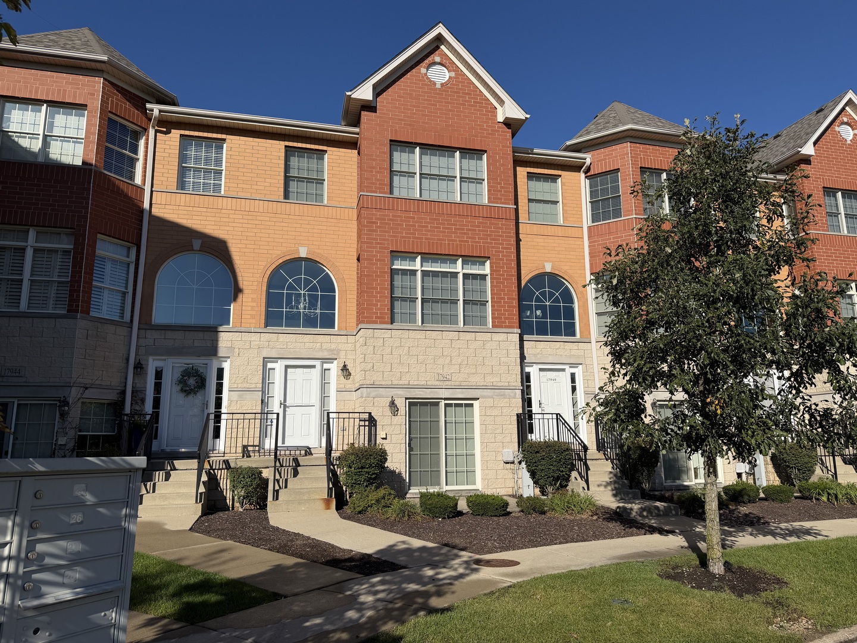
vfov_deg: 56.8
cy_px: 322
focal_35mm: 24
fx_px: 594
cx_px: 428
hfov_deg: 71.6
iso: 80
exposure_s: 1/7353
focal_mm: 6.76
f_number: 1.78
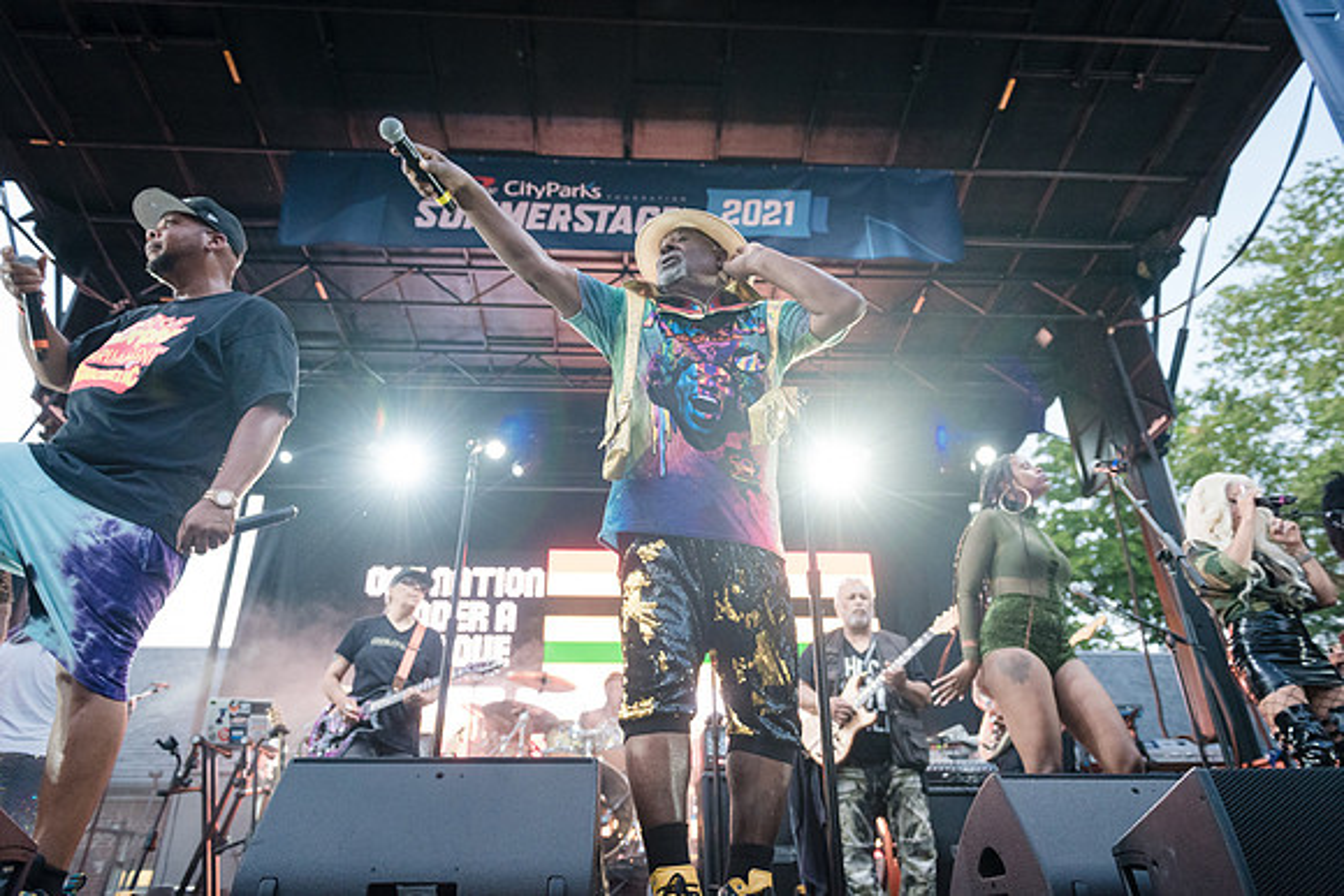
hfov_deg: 73.7
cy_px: 448
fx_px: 896
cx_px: 672
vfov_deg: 53.2
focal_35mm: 24
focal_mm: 24
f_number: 3.5
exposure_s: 1/250
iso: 3200
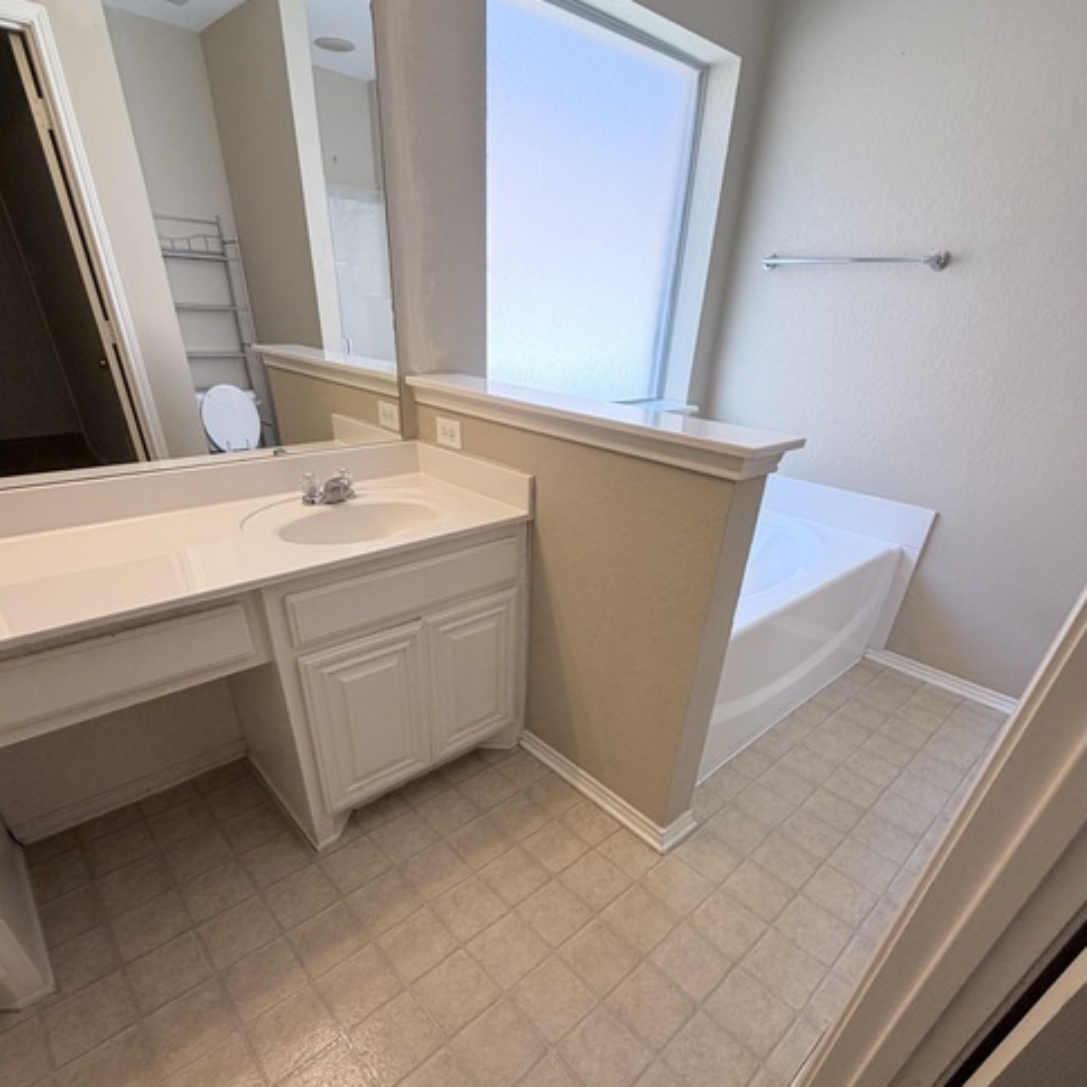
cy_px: 673
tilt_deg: -30.4
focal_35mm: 17
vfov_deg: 82.5
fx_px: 604
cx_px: 533
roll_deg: -2.1
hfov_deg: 84.0
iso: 200
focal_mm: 2.22
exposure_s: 1/120
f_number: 2.2
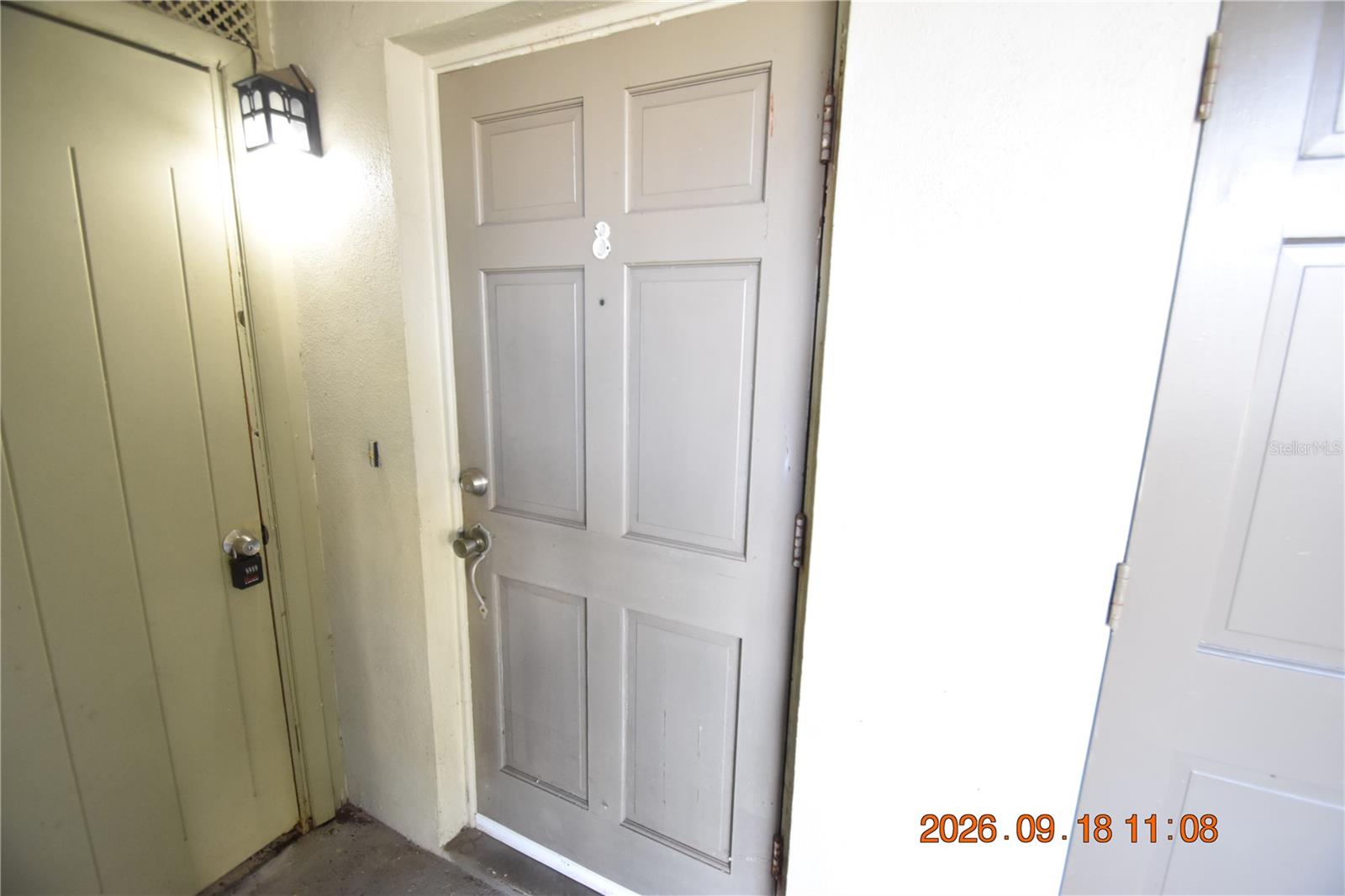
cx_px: 672
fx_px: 560
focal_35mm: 15
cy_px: 448
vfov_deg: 77.3
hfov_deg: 100.4
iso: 1000
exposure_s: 1/60
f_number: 3.5
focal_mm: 10
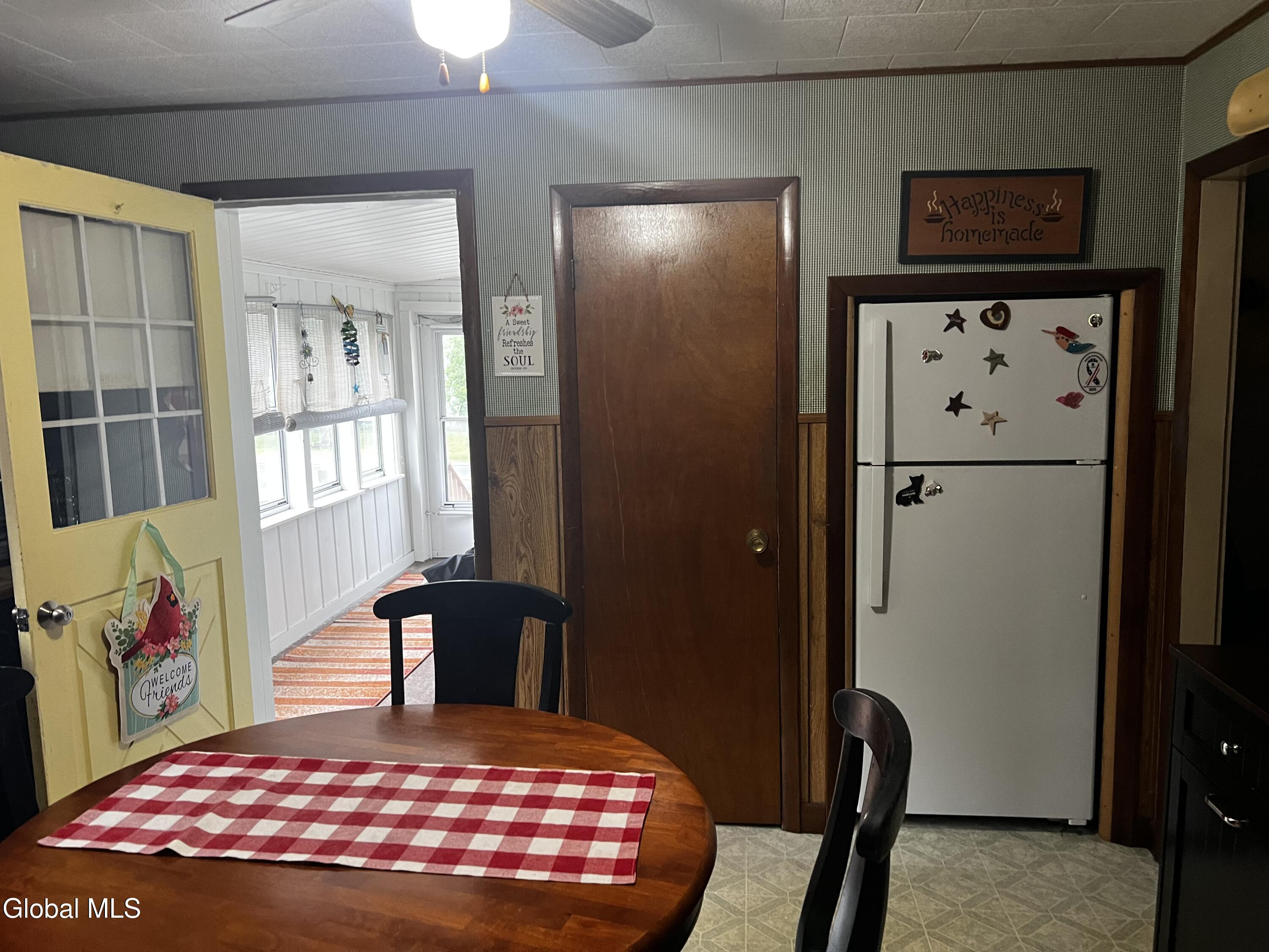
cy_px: 476
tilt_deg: -7.3
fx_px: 953
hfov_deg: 67.3
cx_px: 634
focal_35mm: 26
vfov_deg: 53.1
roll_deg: +0.7
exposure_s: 1/60
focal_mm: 5.7
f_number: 1.5
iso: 320
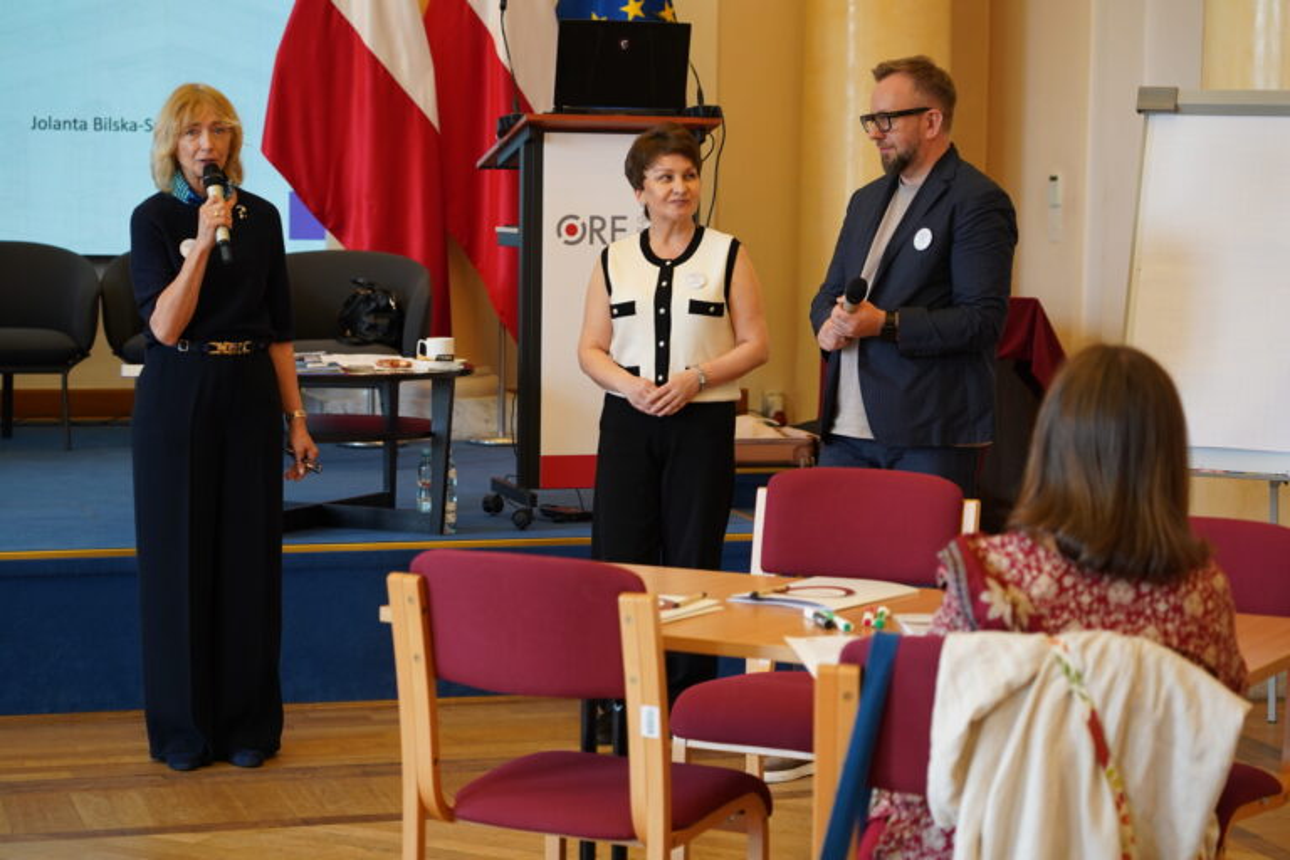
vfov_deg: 18.2
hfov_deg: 27.0
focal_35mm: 75
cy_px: 430
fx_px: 2687
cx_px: 645
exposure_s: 1/160
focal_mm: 75
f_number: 4
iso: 1250
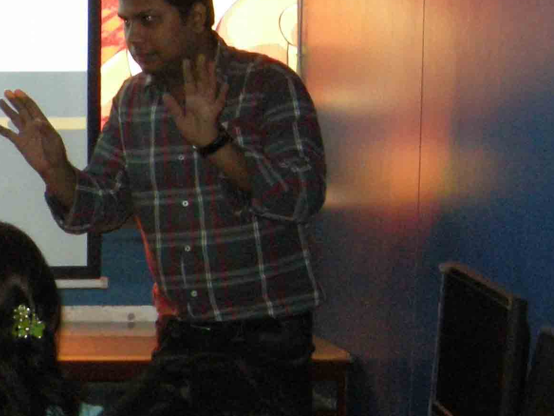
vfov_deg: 12.3
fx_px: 1920
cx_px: -345
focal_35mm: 120
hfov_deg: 14.9
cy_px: 265
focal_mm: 7.5
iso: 400
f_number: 2.7
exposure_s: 1/8.2
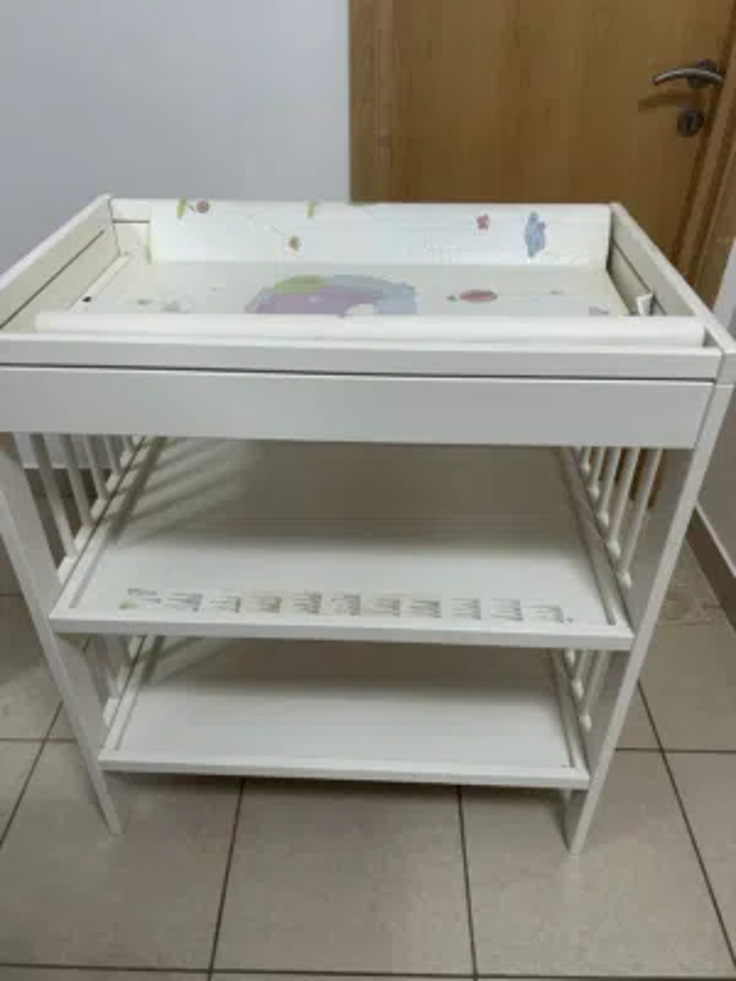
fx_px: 737
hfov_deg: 53.1
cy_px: 490
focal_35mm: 26
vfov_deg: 67.3
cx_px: 368
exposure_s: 1/50
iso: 160
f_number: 1.5
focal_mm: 5.7
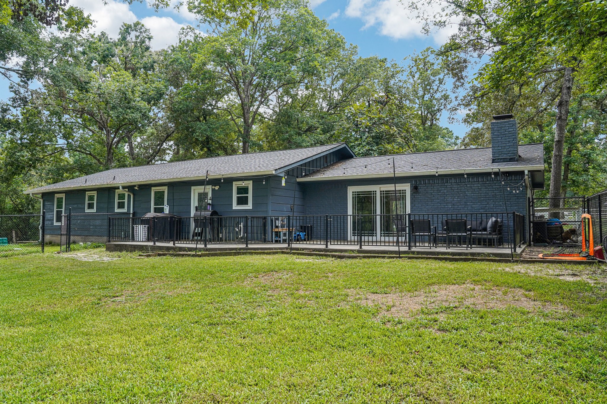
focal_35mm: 24
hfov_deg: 73.7
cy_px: 202
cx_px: 304
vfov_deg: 53.1
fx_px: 405
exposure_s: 1/160
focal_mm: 24
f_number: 8
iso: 500
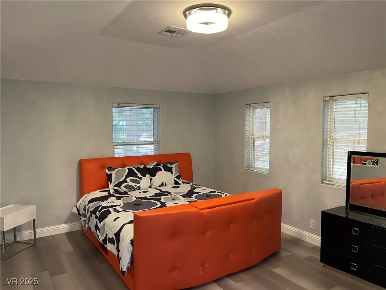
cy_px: 145
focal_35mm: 25
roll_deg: -0.4
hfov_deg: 69.4
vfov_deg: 54.9
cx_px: 193
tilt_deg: -3.6
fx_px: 279
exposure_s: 1/60
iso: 200
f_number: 1.6
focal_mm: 5.1
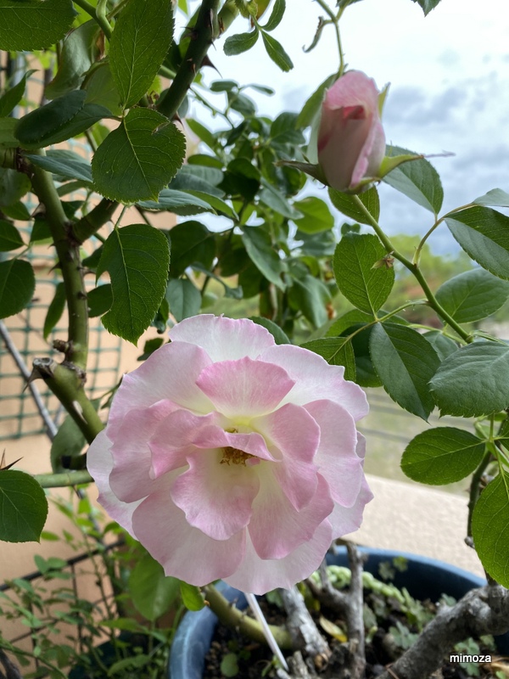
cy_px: 340
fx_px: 510
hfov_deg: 53.1
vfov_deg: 67.3
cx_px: 254
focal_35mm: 26
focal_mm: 4.25
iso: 32
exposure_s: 1/122
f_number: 1.8
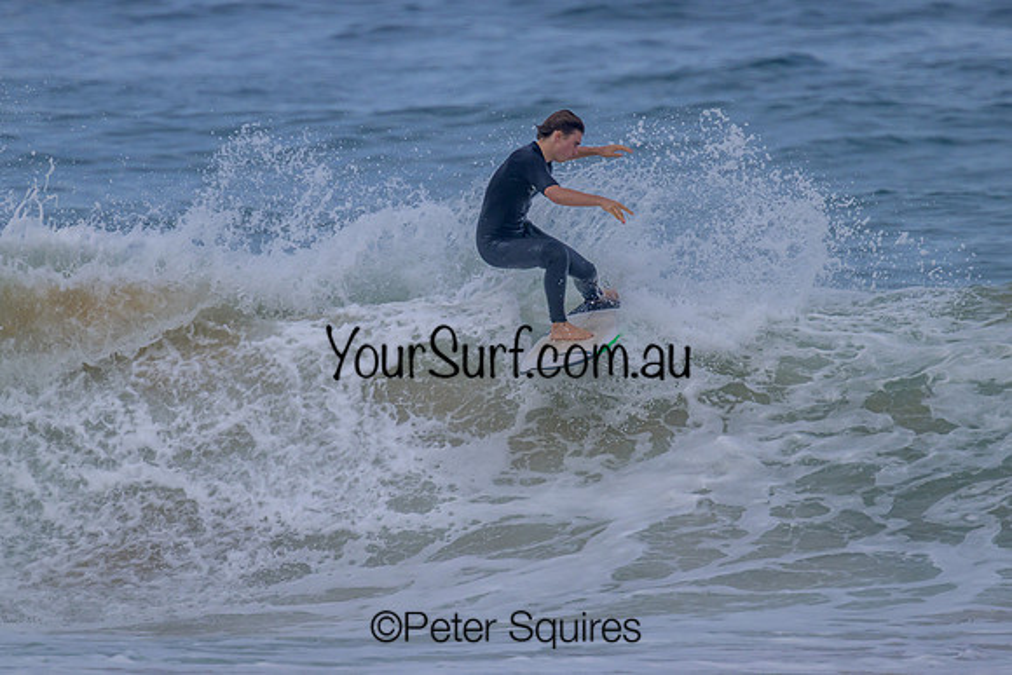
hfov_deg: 1.9
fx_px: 30272
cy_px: 303
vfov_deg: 1.3
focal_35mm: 1077
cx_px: 454
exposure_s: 1/2000
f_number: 11
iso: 560
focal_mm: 800
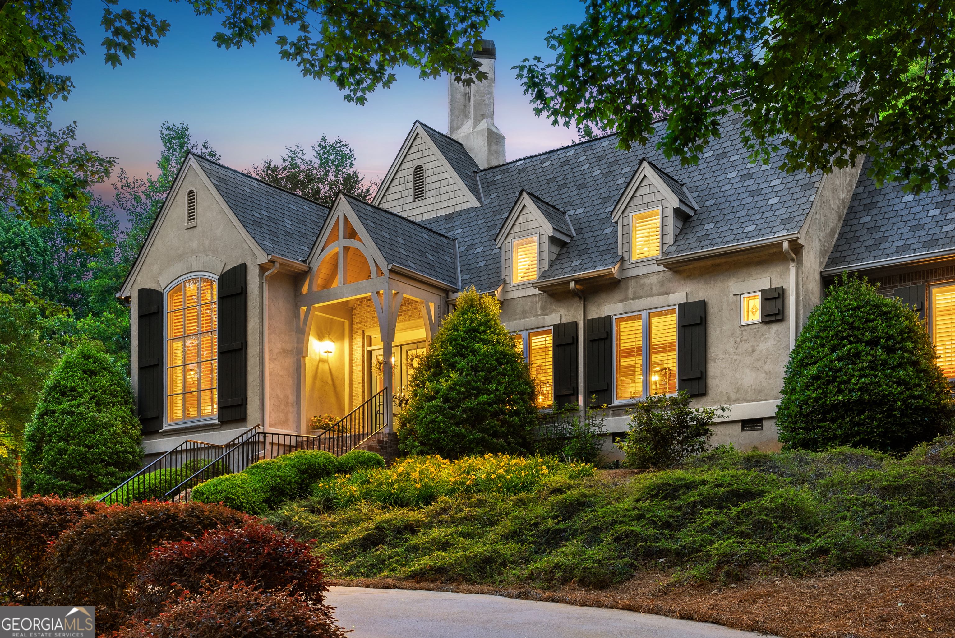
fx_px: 1062
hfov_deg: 48.4
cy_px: 319
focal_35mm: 40
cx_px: 478
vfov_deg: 33.4
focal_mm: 40
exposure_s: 6
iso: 800
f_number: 9
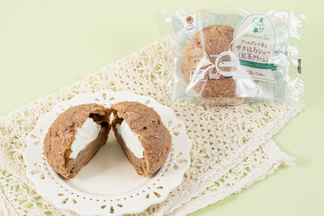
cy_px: 107
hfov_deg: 28.5
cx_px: 163
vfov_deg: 19.2
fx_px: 639
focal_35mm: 71
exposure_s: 1/80
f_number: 13
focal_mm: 70
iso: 2500
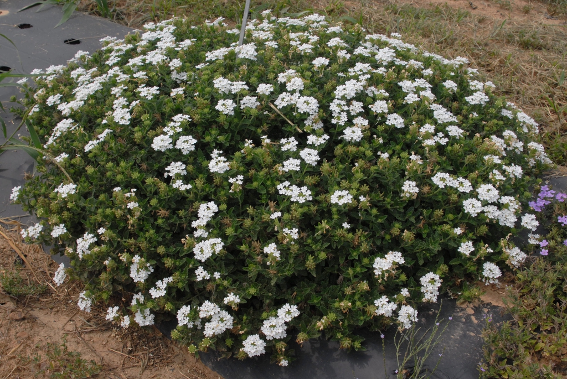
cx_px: 284
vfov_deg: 32.0
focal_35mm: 42
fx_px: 662
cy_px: 190
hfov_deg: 46.4
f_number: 10
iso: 400
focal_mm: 28
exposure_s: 1/350
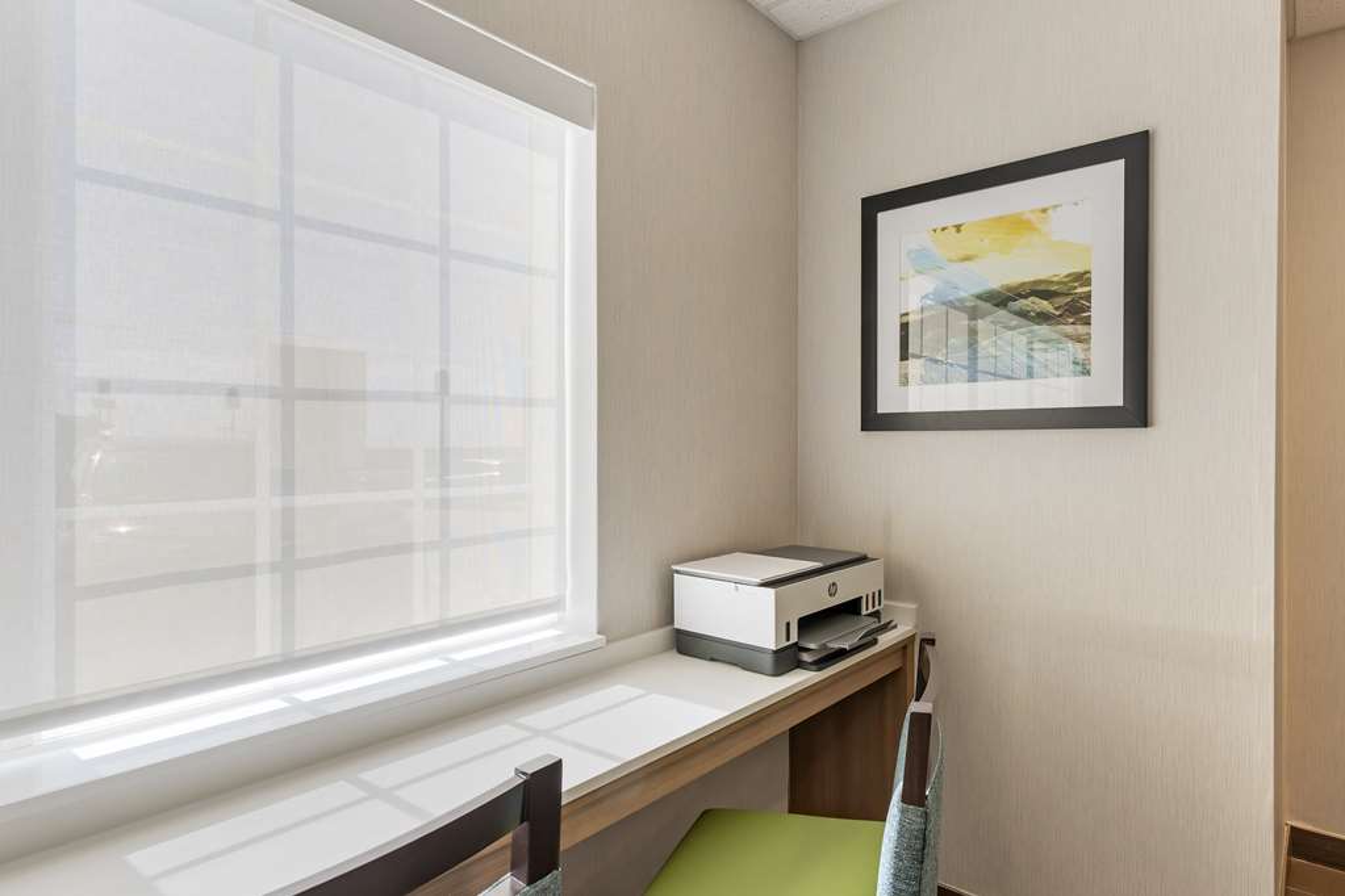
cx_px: 672
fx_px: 523
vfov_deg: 81.2
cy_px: 448
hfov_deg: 104.3
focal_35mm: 14
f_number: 9
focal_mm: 14
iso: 200
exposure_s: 1/30
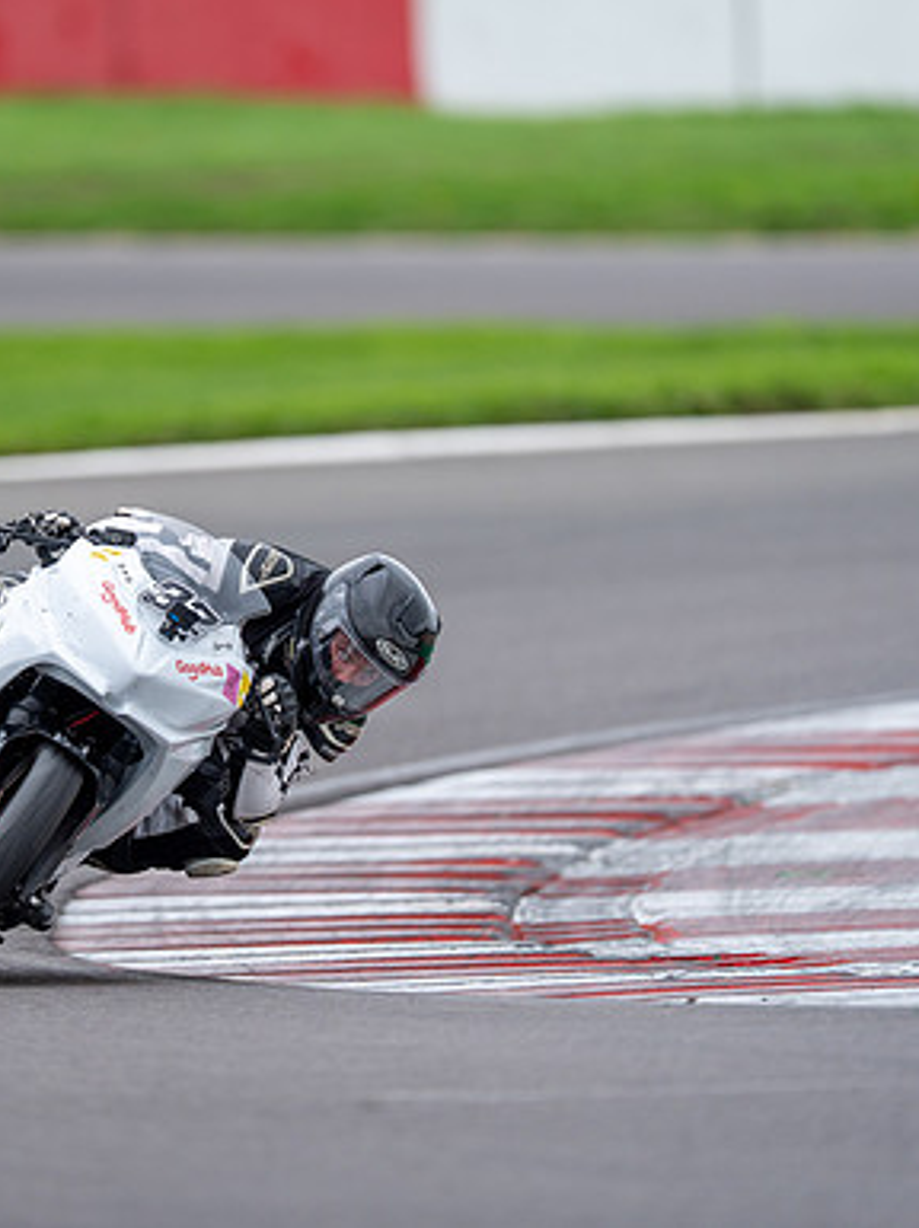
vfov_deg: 2.3
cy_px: 615
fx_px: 30883
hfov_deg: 1.7
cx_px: 170
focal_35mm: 871
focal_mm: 600
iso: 320
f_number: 4
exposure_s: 1/400
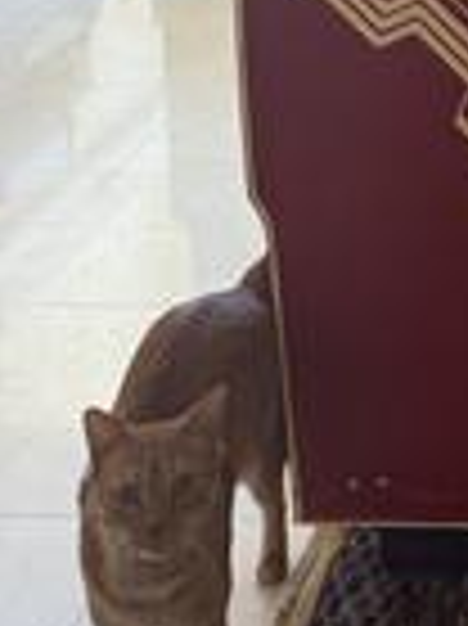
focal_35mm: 69
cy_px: -248
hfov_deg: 19.1
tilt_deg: -6.4
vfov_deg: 23.8
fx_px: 1246
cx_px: 668
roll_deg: -1.3
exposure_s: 1/60
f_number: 1.78
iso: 500
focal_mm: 6.76
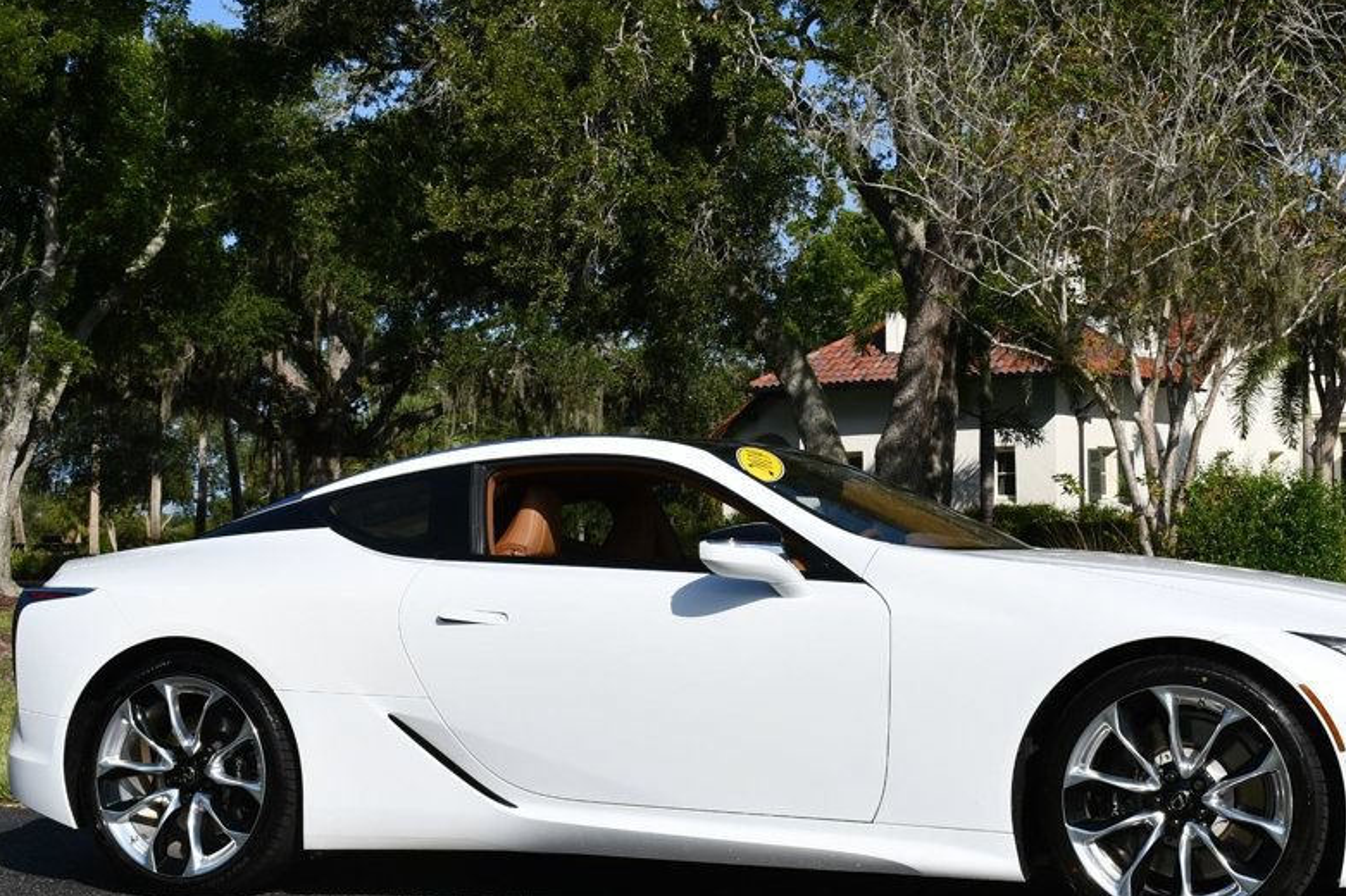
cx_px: 810
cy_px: 415
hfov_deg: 31.8
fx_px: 2354
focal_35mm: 63
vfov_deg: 21.5
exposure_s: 1/320
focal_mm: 24
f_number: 9
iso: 100
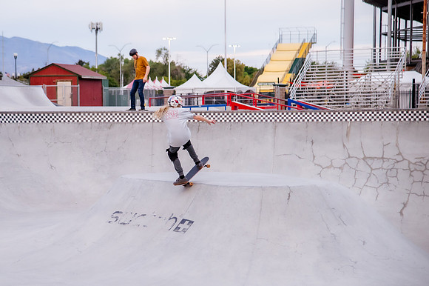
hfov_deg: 16.0
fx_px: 1524
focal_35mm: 128
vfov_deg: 10.7
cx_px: 143
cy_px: 164
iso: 2500
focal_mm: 92
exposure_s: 1/640
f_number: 4
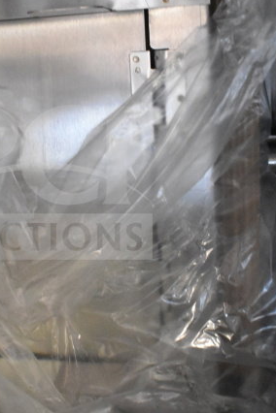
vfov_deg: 34.4
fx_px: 667
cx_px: 43
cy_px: 183
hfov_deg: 22.9
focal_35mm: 58
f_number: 3.5
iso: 7200
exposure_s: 1/30
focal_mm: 18
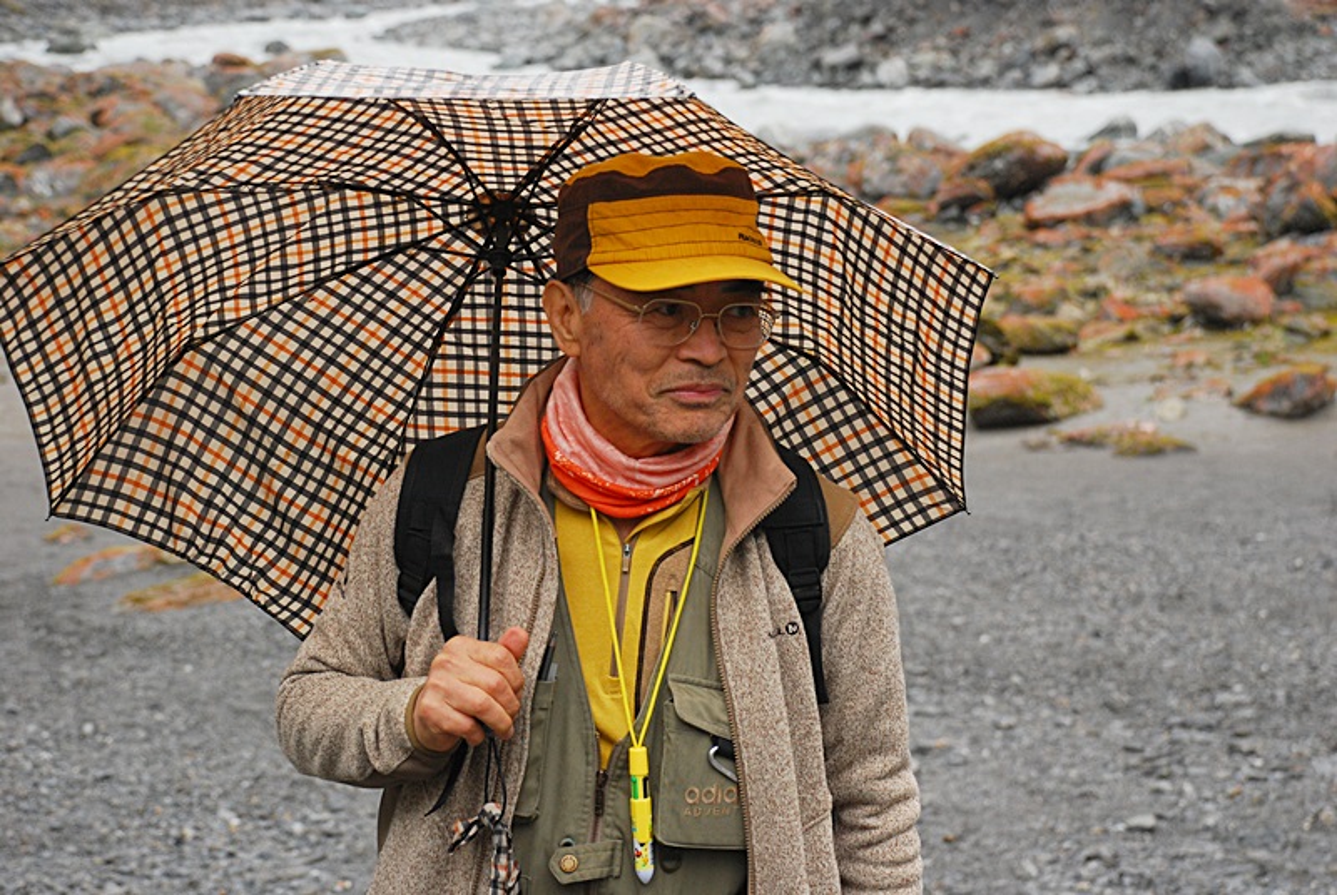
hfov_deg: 20.6
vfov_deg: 13.9
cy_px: 448
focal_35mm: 99
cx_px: 668
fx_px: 3682
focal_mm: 66
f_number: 5.6
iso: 400
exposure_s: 1/500
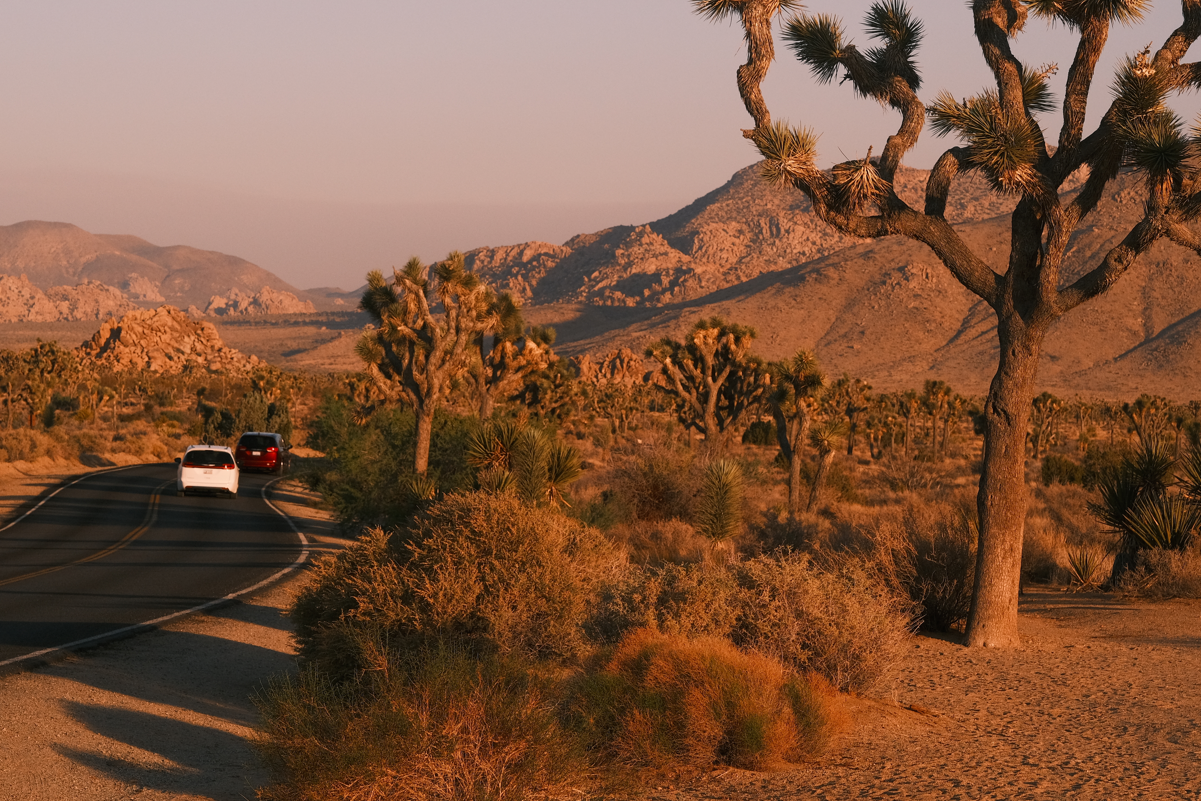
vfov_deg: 11.5
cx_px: 583
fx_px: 3969
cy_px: 255
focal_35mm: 119
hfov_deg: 17.2
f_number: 5.6
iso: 640
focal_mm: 56
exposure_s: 1/3000
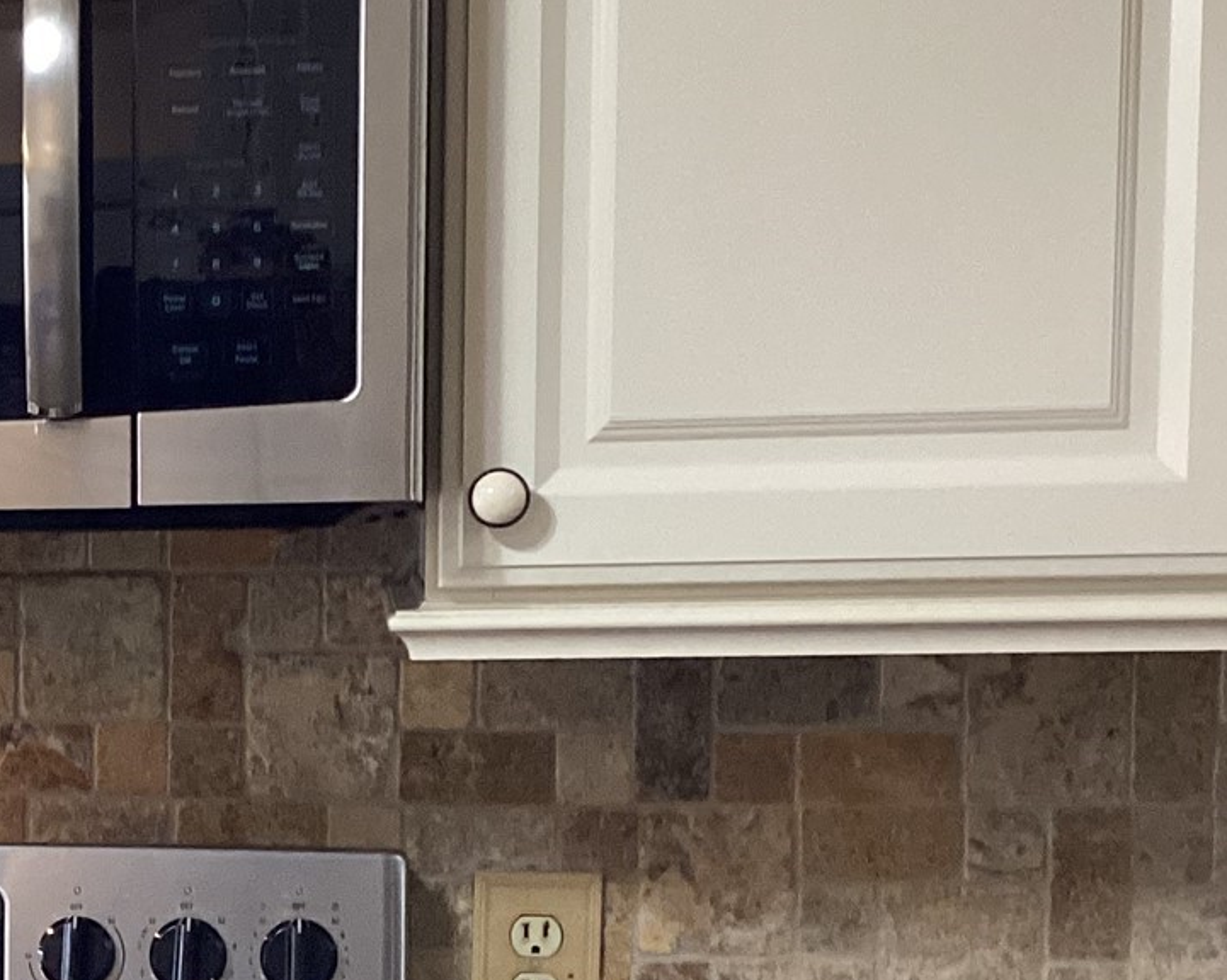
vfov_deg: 17.7
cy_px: 815
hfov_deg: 21.0
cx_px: -174
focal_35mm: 86
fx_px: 3121
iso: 250
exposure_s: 1/60
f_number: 2.4
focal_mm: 3.3
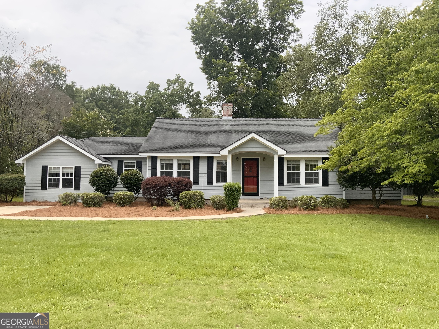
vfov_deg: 48.2
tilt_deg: +1.9
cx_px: 220
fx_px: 368
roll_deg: -1.0
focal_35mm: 29
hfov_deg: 61.7
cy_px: 164
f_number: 1.8
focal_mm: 3
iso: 16
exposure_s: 1/1451
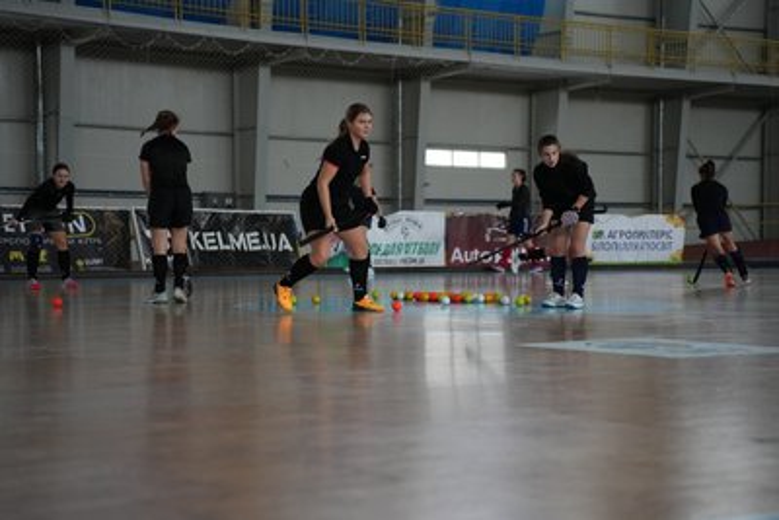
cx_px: 390
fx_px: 1623
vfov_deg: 18.2
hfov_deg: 27.0
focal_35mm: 75
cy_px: 260
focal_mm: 75
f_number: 2.8
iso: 5000
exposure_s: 1/200
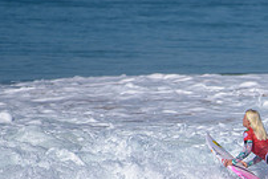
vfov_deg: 1.0
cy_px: 194
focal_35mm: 1433
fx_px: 10675
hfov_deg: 1.4
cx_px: 277
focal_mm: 500
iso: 110
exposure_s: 1/2000
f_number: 5.6
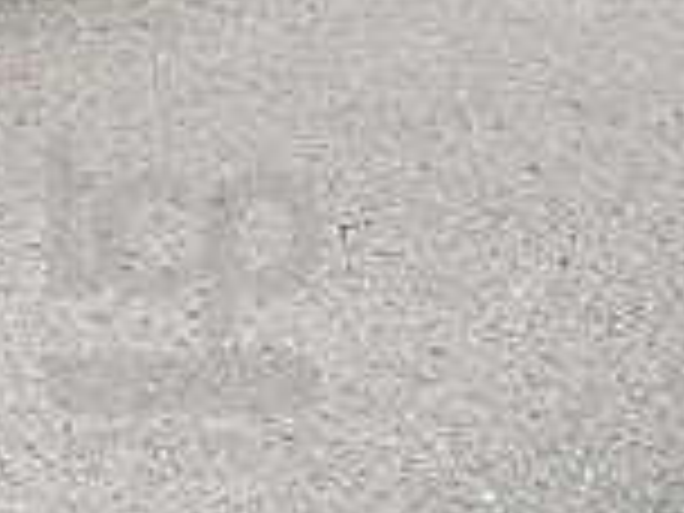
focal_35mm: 88
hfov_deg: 18.6
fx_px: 1739
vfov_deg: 15.1
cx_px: -454
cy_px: -335
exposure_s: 1/800
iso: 1250
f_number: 7.1
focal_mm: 24
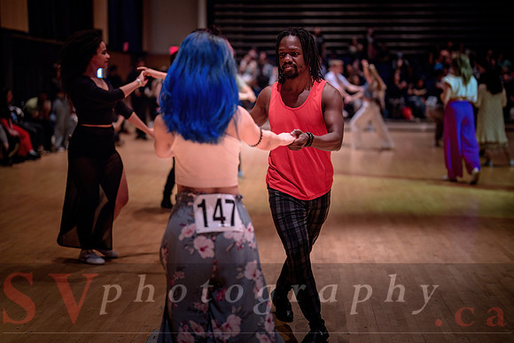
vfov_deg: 23.2
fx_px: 836
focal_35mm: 59
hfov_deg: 34.2
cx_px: 257
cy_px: 142
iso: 1250
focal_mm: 50
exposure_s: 1/400
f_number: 1.2
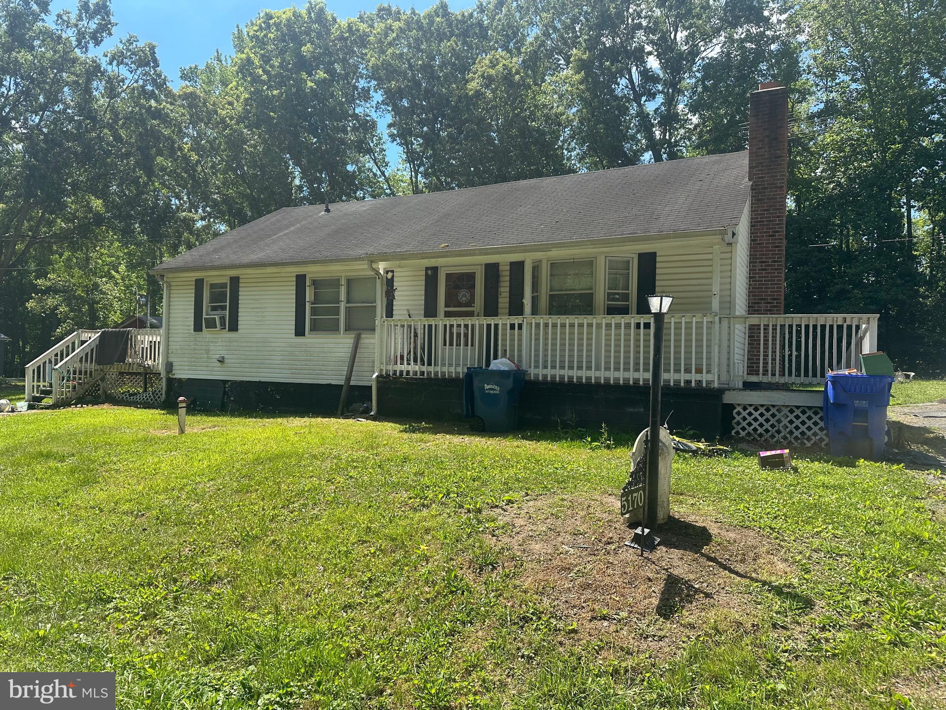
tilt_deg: +0.0
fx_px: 656
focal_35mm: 24
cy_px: 355
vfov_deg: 56.8
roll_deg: -1.0
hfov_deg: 71.6
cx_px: 473
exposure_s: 1/2203
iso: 80
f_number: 1.78
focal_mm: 6.86
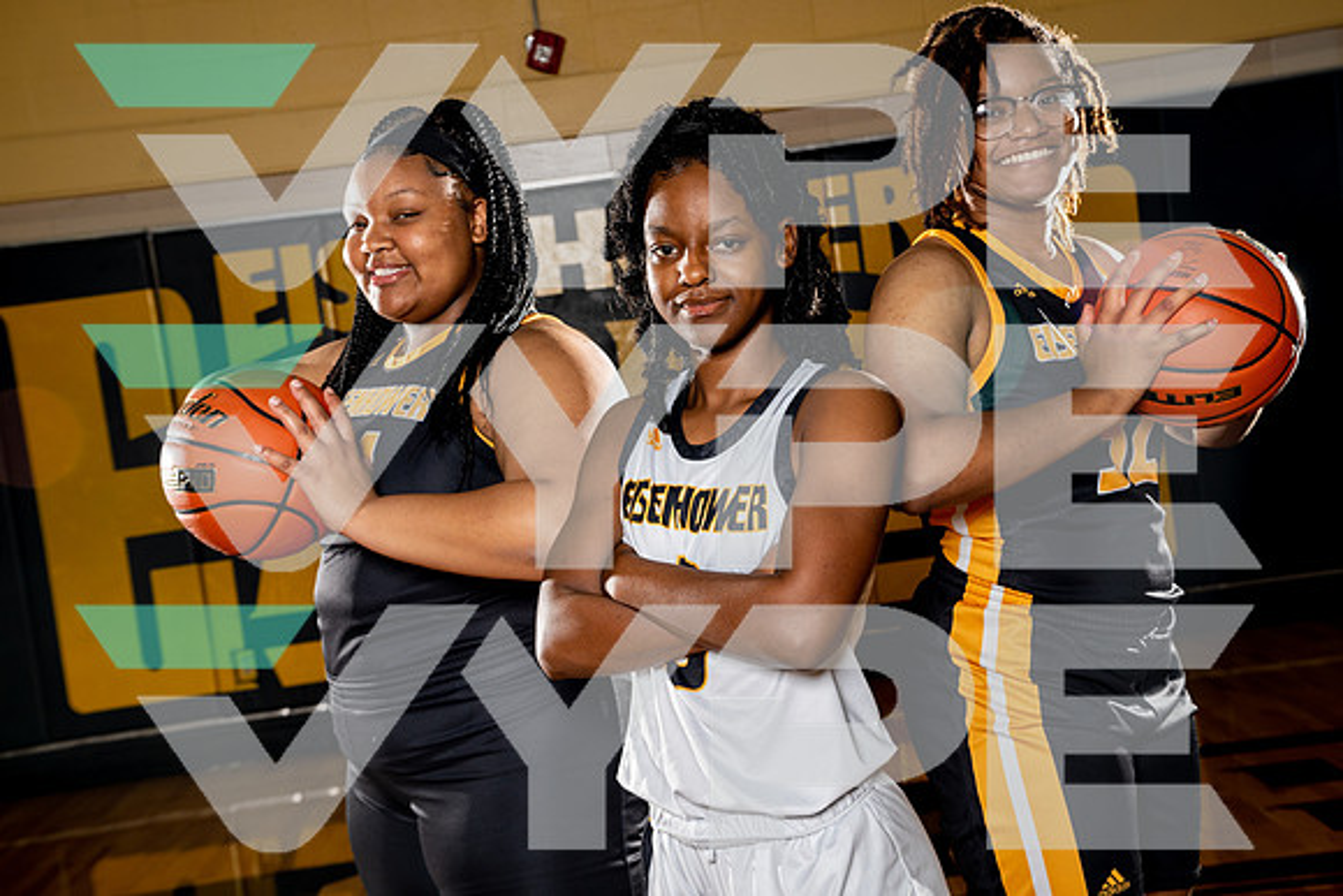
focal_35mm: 52
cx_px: 672
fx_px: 1940
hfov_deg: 38.2
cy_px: 448
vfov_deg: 26.0
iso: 320
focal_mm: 52
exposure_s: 1/250
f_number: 6.3
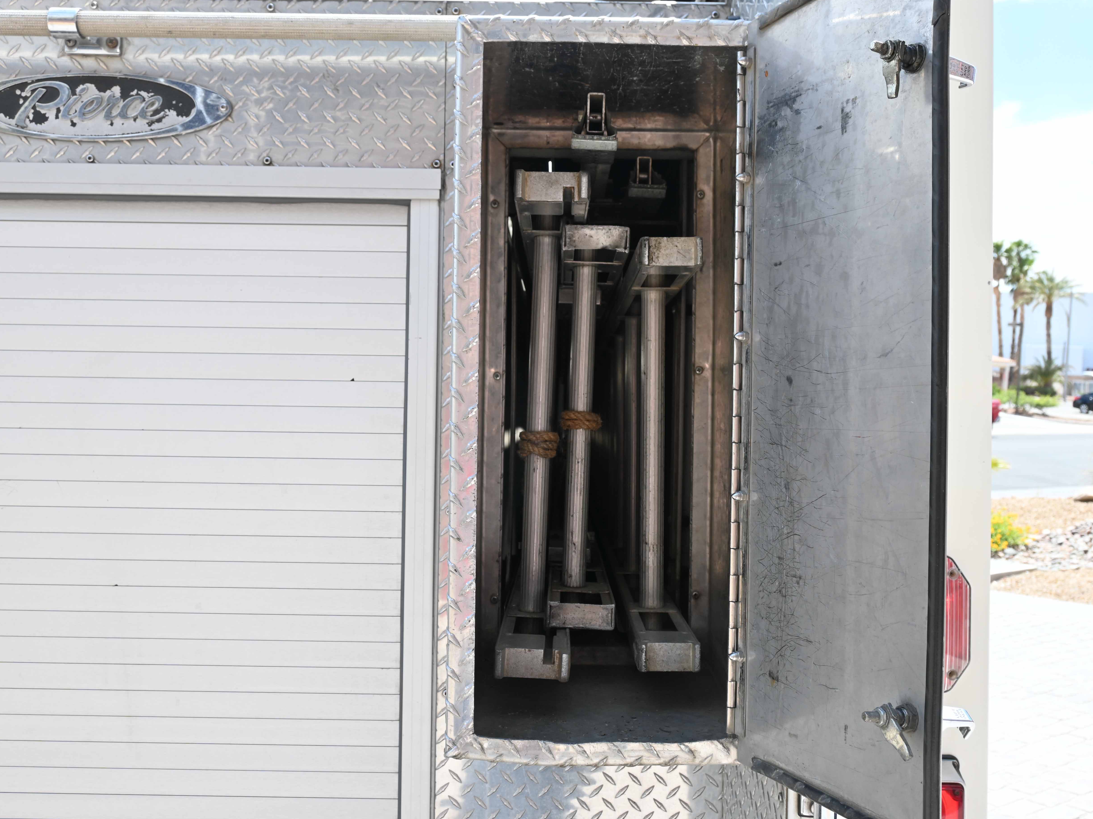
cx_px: 559
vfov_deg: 42.0
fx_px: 1068
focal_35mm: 34
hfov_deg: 54.2
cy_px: 414
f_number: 6.3
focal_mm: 20.5
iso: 100
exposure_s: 1/160
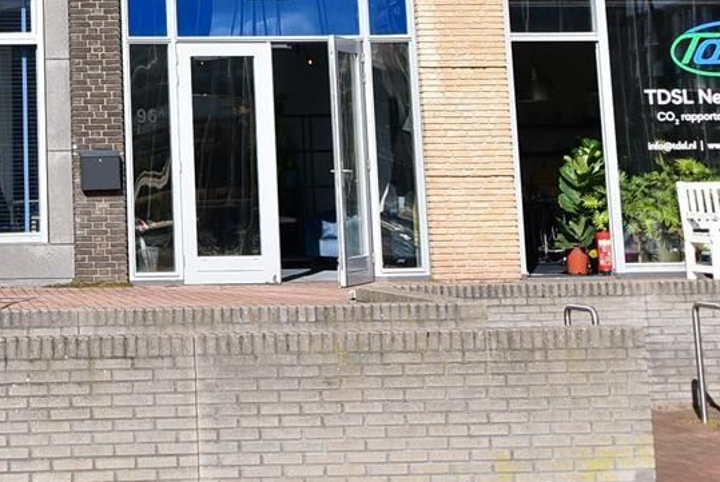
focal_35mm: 89
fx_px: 1782
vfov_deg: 14.8
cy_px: -134
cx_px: -36
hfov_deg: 21.8
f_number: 8
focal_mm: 20
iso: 100
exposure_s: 1/250
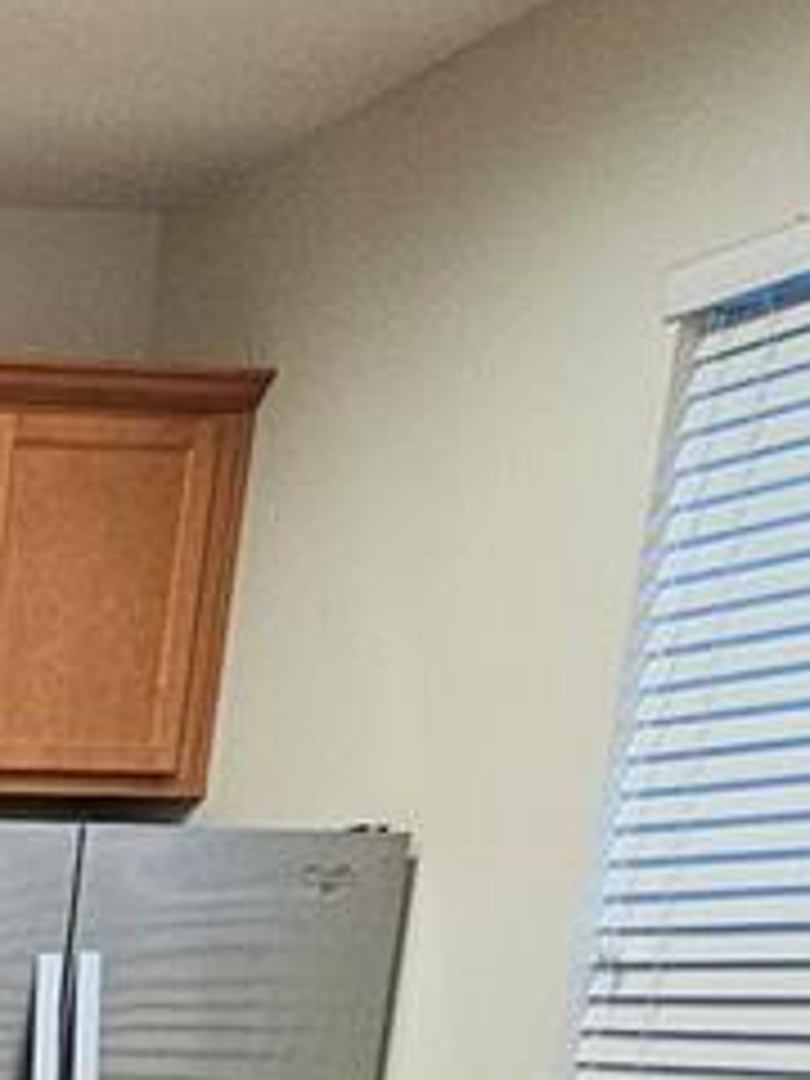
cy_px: 1530
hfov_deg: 15.4
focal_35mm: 65
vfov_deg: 24.5
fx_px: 2028
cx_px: -1008
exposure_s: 1/60
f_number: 2.2
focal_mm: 2.2
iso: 400
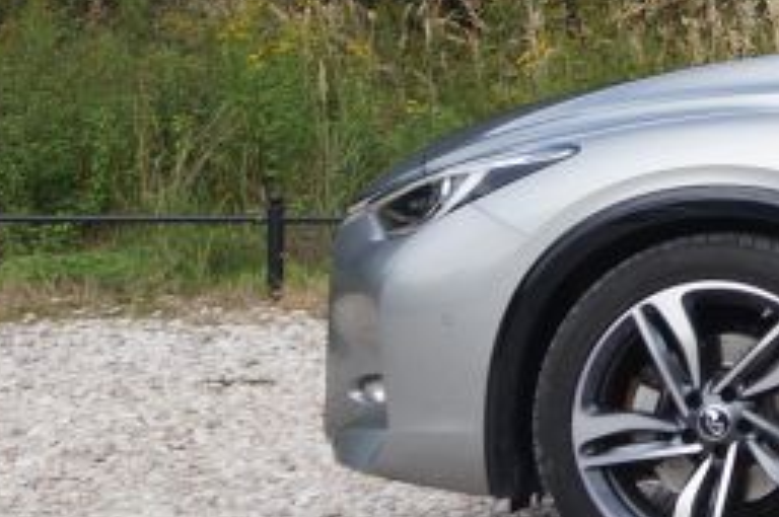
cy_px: -178
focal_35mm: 168
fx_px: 3631
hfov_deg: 11.3
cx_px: 1464
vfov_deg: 8.0
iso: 100
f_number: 7.1
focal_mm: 28
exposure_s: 1/160
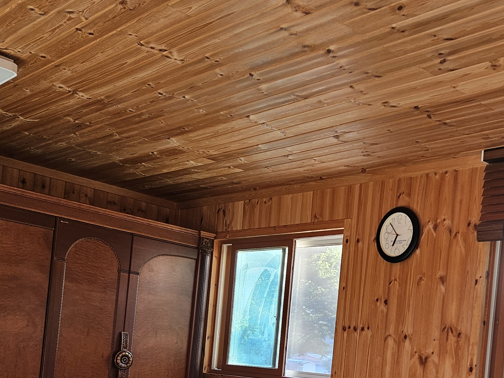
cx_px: 368
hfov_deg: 36.7
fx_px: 743
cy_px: 370
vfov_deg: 27.1
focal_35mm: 51
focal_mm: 5.4
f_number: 1.8
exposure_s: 1/120
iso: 125
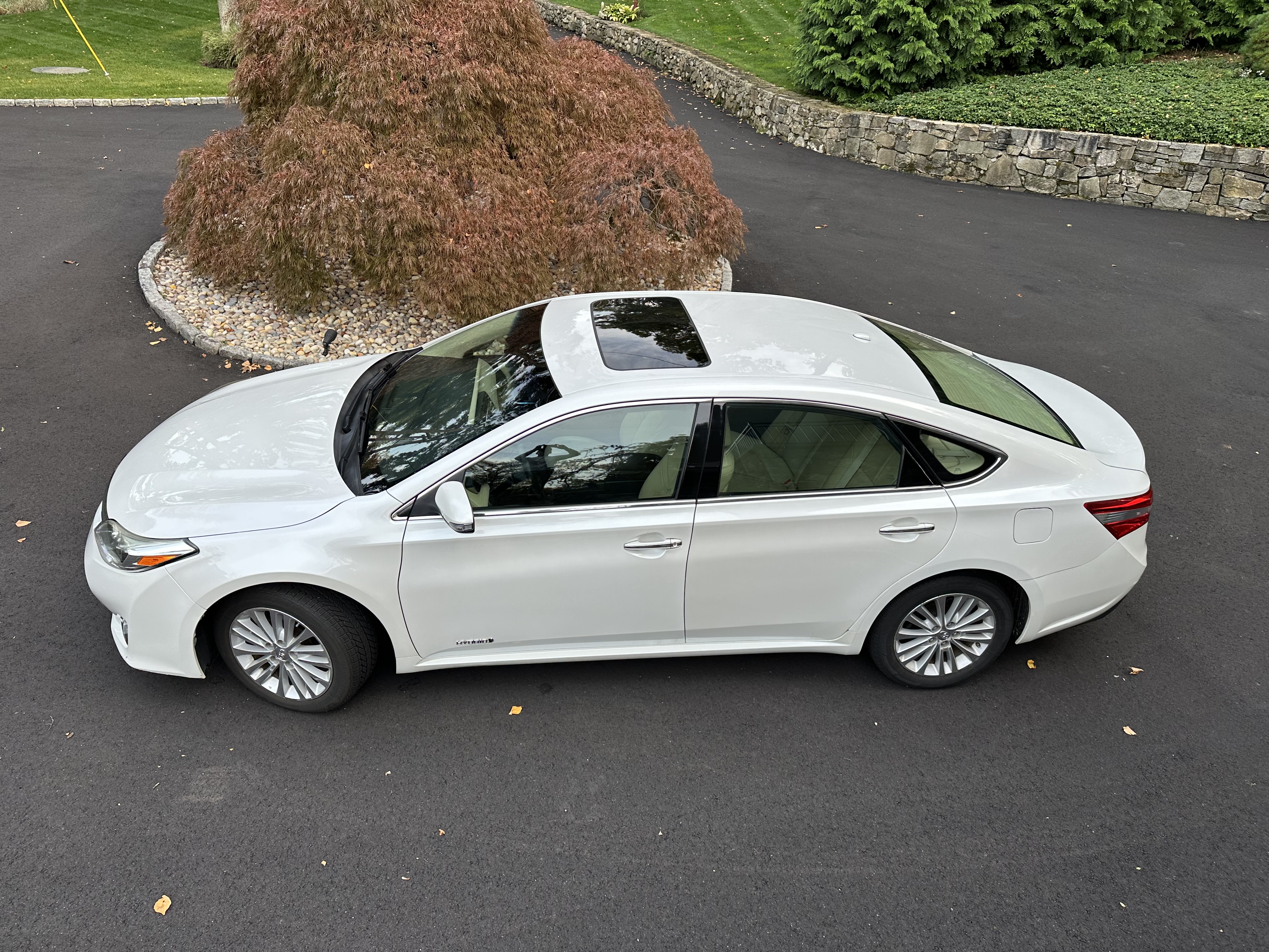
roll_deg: -4.1
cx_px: 634
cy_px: 476
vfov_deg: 56.8
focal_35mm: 24
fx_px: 880
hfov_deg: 71.6
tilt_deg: -29.5
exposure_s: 1/192
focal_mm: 6.86
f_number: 1.78
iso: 64
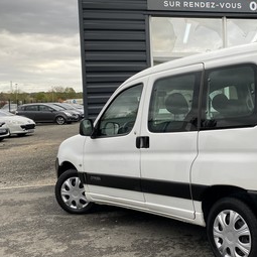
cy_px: 120
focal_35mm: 46
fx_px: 386
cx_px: 237
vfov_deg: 36.8
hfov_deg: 34.5
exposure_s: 1/212
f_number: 1.8
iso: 32
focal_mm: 4.25
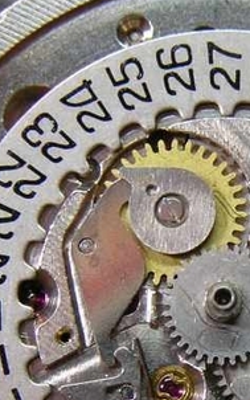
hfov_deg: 7.5
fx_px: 1895
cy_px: 305
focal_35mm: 174
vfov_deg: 12.0
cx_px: 258
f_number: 3.7
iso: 100
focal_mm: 9.5
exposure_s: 1/20.8
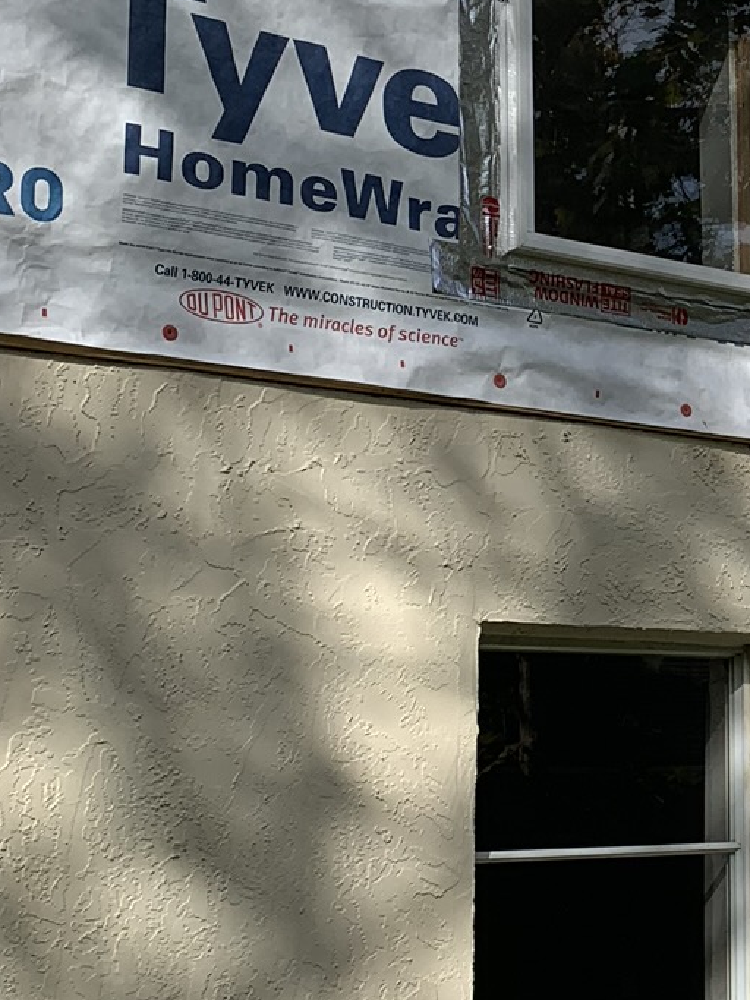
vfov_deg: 25.0
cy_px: 445
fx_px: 2254
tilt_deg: +12.9
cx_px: 1039
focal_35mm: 78
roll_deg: +2.2
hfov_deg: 17.4
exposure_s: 1/2994
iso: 25
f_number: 1.8
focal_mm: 4.25
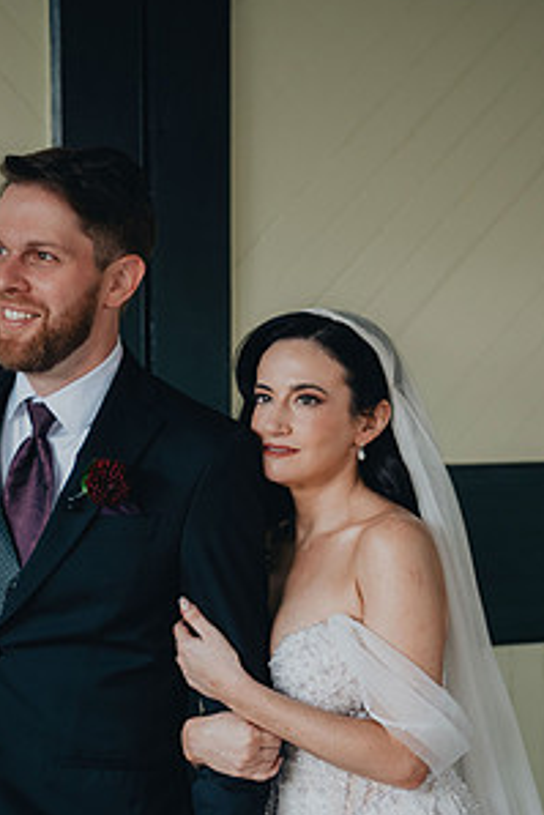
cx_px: 230
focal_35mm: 83
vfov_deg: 24.4
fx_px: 1879
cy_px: 511
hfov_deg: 16.5
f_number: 2.8
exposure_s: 1/250
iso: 400
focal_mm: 55
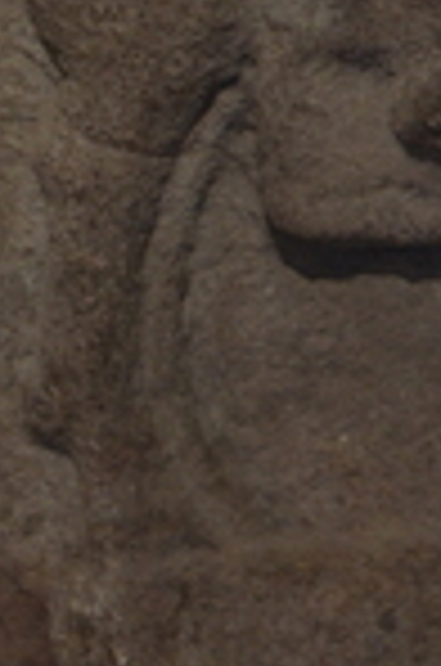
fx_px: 12405
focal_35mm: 672
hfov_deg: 2.0
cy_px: -126
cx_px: 544
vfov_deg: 3.1
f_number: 5.6
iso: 1250
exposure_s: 1/25
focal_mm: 100
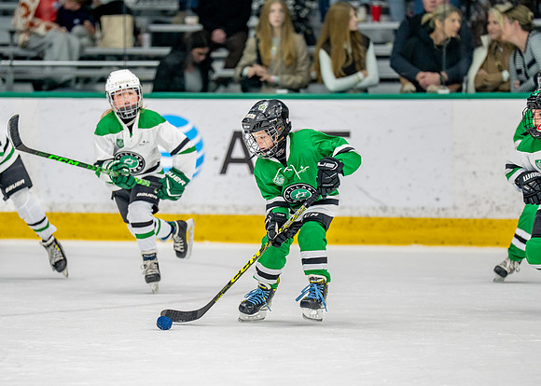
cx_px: 273
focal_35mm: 262
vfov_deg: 5.5
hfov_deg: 7.7
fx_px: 4032
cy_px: 213
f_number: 2.8
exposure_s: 1/1250
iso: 1000
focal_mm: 200
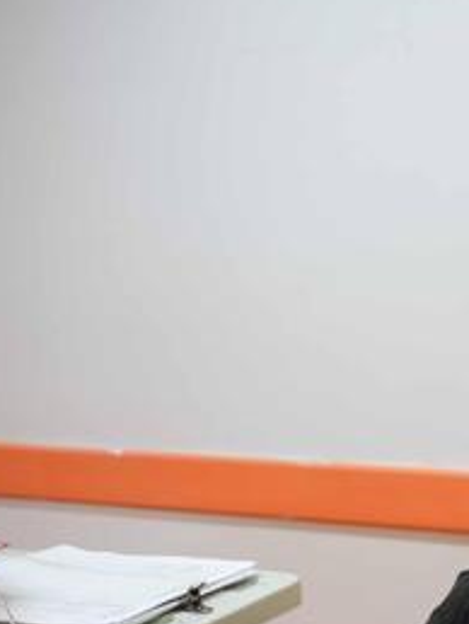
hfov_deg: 19.0
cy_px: 455
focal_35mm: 67
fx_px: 1208
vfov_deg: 28.6
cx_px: 720
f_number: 2.8
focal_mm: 24
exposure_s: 1/100
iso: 1600
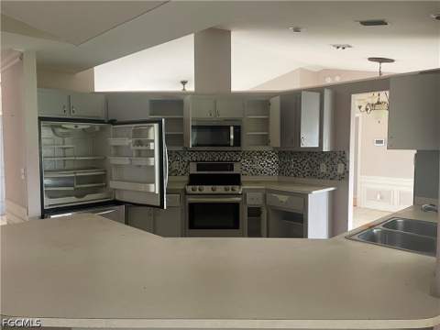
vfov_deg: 53.1
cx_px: 220
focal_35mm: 26
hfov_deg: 67.3
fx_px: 330
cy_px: 165
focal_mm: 4.2
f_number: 1.6
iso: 250
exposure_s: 1/60
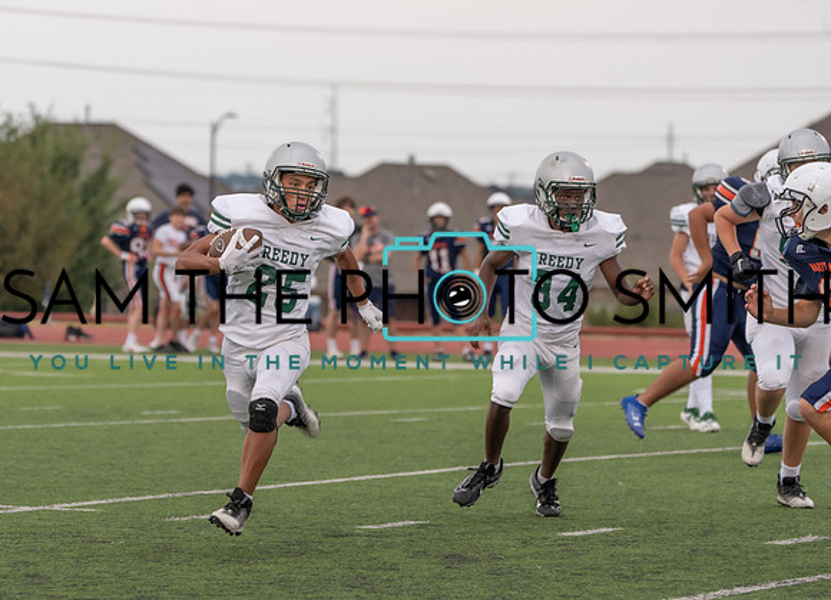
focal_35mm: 244
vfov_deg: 5.9
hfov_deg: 8.2
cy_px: 341
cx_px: 319
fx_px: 5779
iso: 640
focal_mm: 203
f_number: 5.6
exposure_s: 1/500
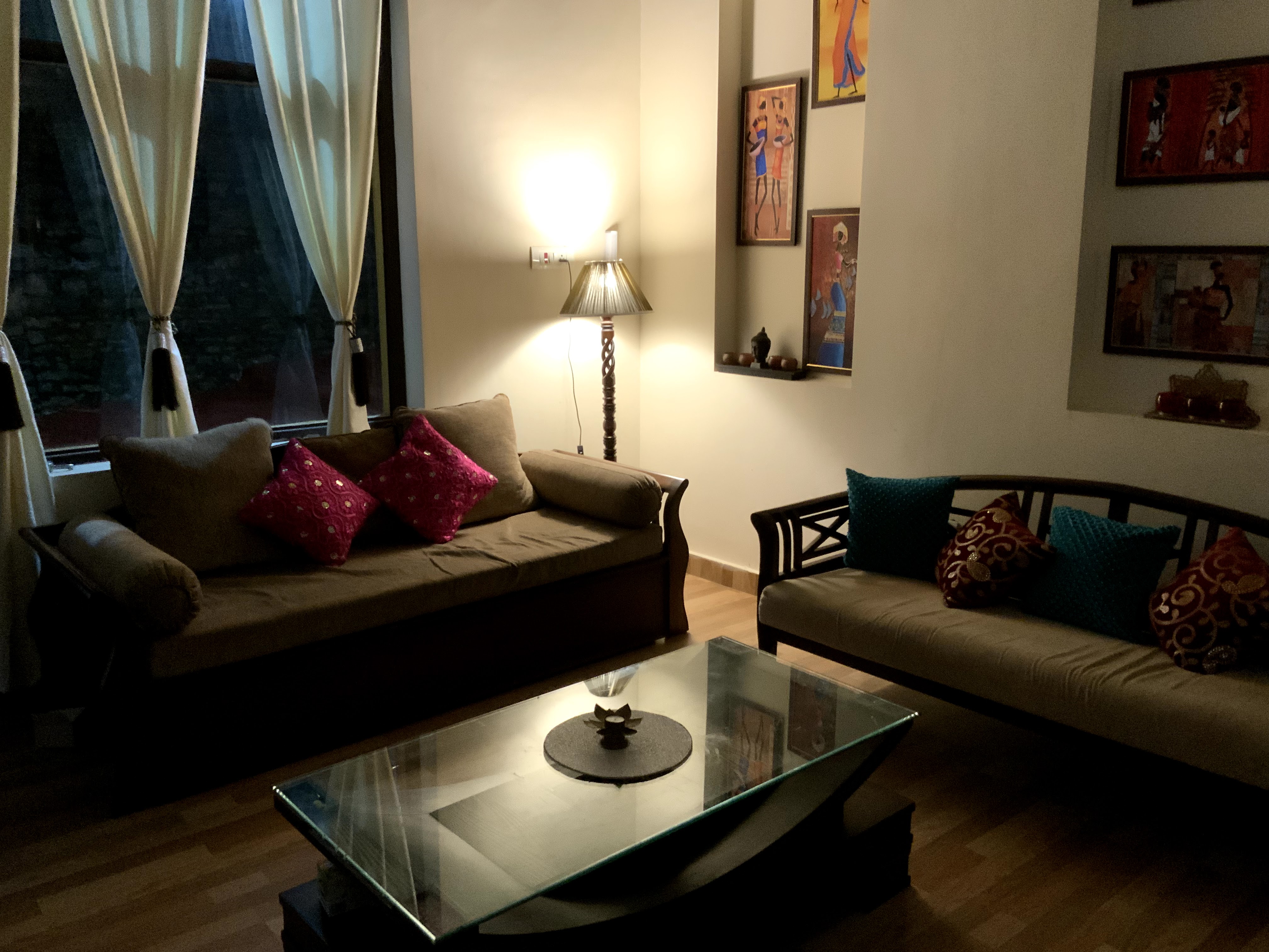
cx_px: 634
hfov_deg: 61.7
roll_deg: +0.2
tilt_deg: -12.0
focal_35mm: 29
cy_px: 476
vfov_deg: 48.2
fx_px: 1063
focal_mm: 3
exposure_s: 1/25
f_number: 1.8
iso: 320
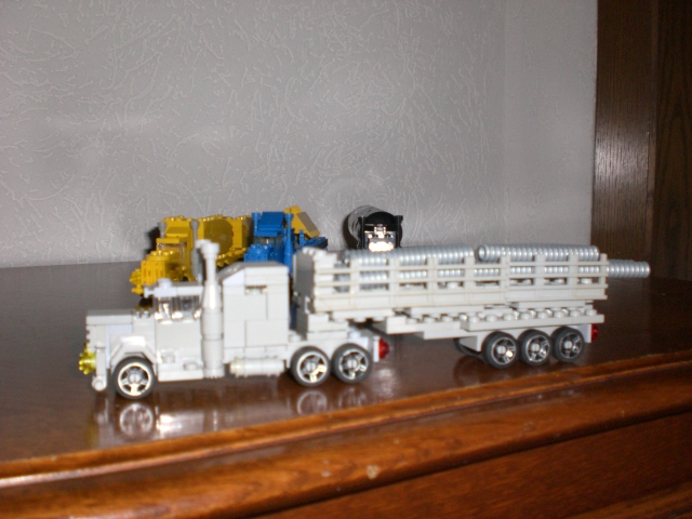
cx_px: 346
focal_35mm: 38
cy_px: 260
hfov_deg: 49.0
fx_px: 760
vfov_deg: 37.7
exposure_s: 1/60
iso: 200
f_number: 3.1
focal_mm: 6.3
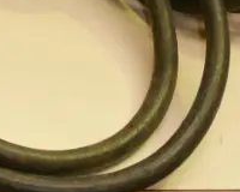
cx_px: -221
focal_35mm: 190
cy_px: -265
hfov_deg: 9.6
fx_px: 1350
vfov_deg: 7.6
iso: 3200
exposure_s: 1/200
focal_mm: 19
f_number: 4.3
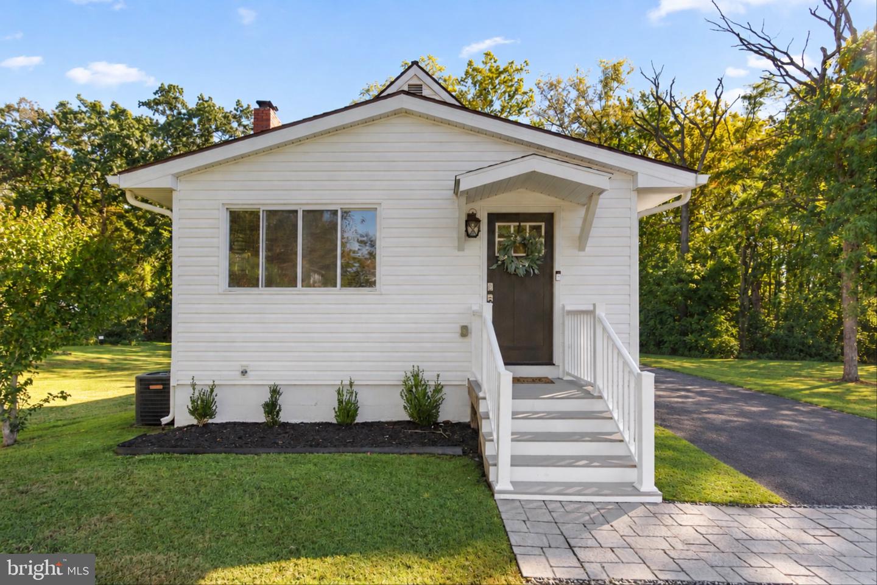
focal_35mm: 20
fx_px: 475
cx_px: 438
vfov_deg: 63.2
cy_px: 292
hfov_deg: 85.4
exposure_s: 1/160
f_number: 9
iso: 640
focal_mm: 13
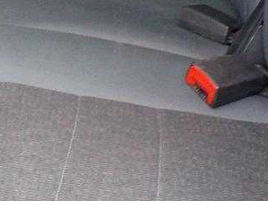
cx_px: -57
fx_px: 937
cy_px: 47
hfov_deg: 15.6
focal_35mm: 121
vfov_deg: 12.2
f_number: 3.3
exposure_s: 1/30
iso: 250
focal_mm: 4.1
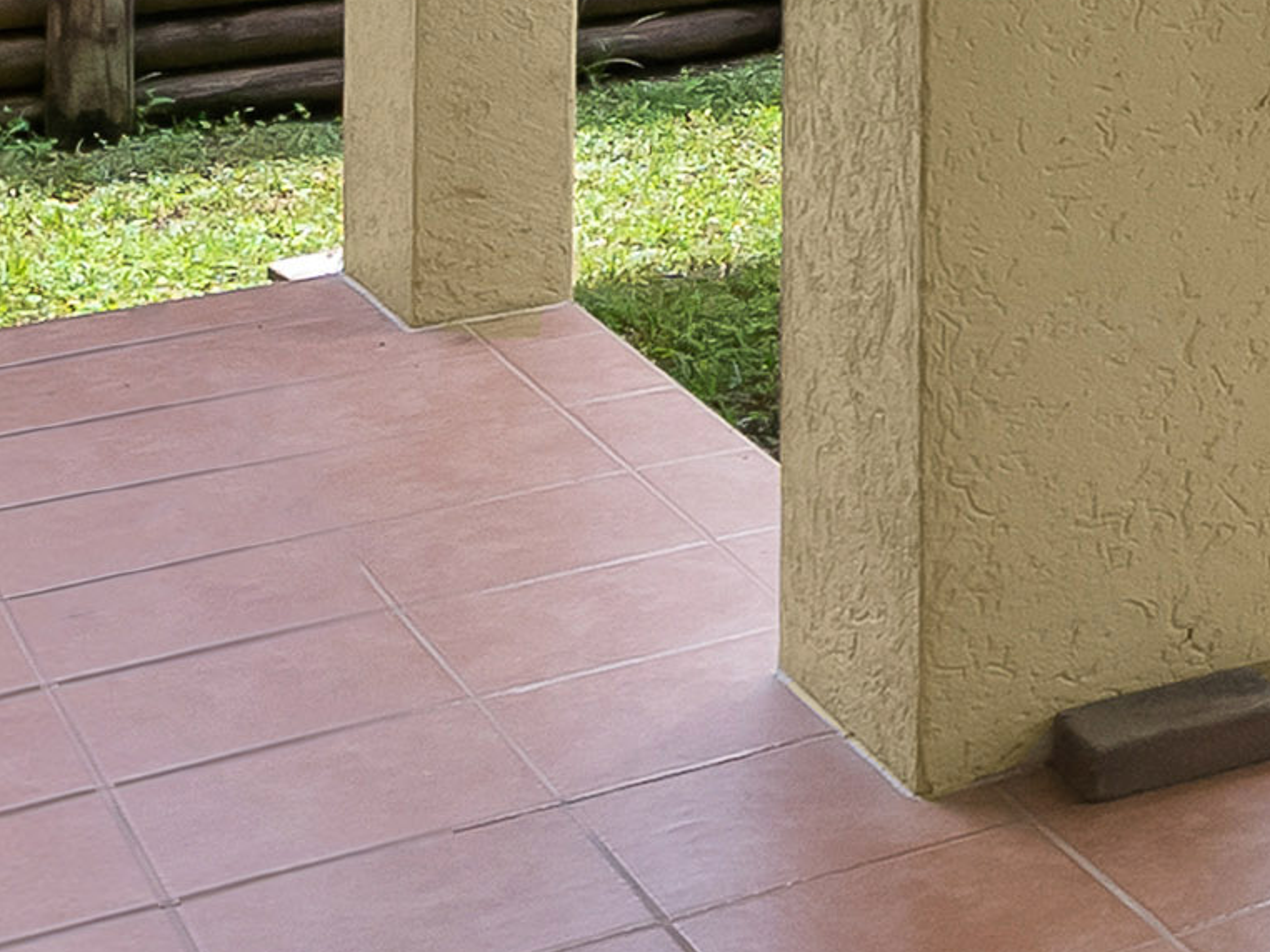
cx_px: 2353
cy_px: -423
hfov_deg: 17.8
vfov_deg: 15.9
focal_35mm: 86
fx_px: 3154
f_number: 8
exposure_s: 1/200
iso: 2500
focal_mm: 16
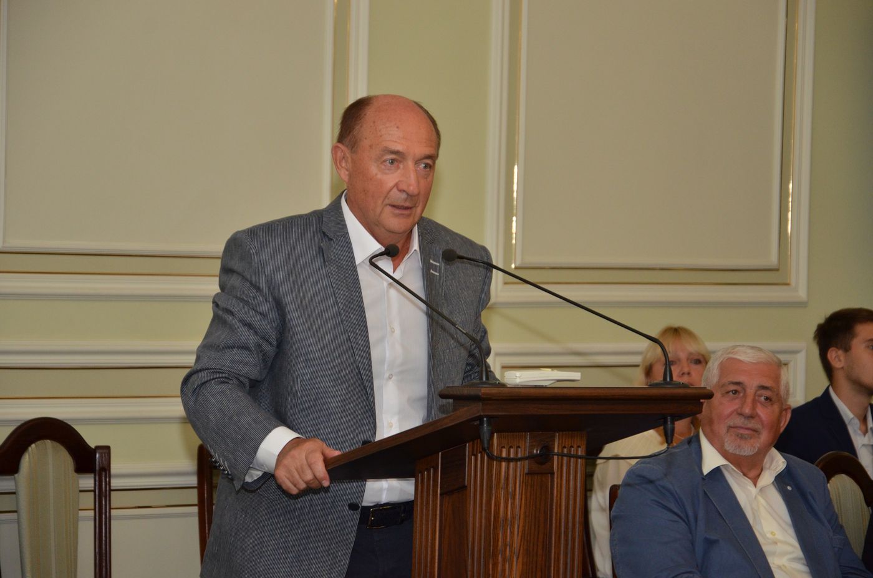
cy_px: 289
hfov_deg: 15.2
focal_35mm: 135
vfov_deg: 10.1
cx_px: 436
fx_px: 3267
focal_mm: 90
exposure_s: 1/250
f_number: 5.6
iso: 800
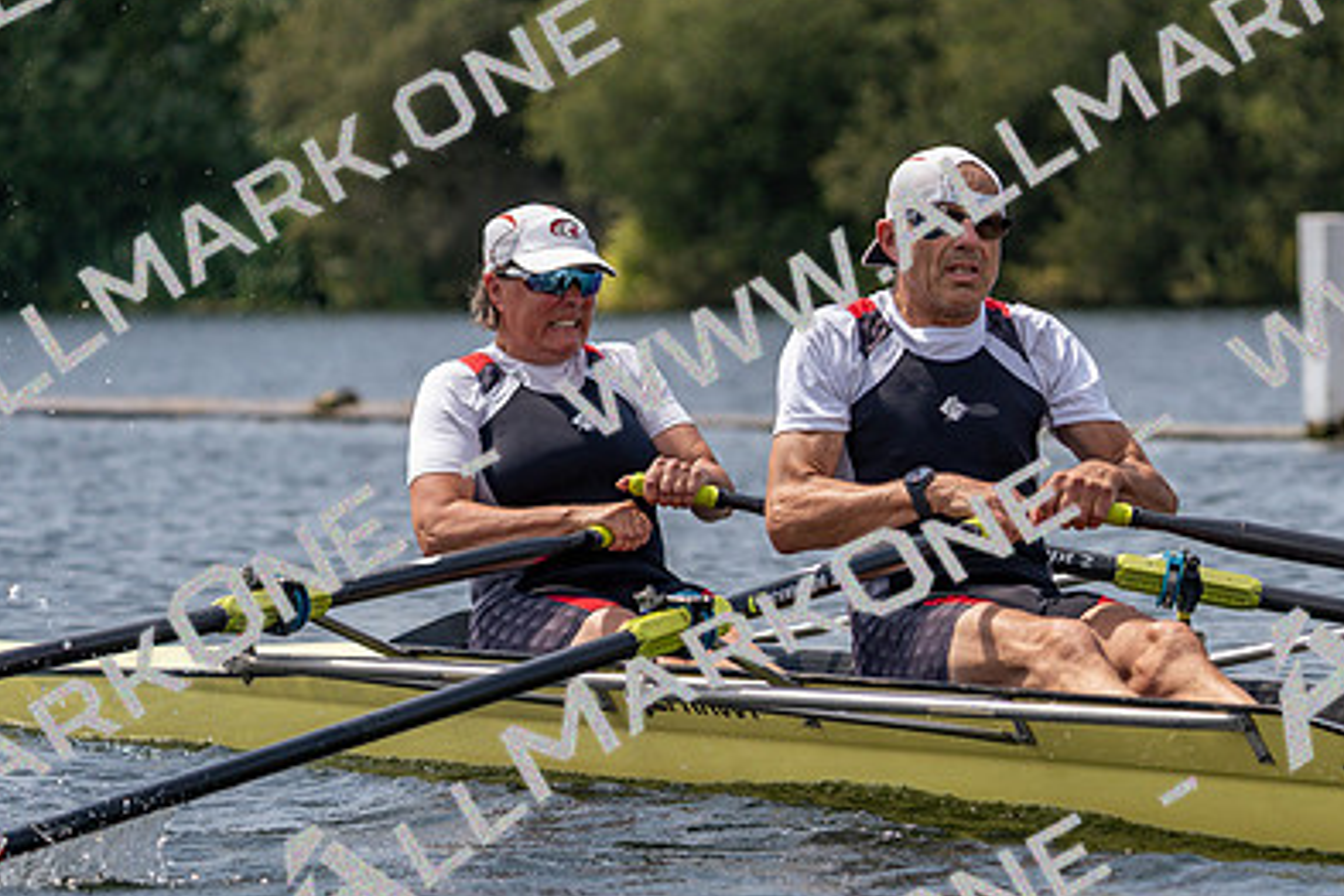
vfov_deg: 4.7
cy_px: 446
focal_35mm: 295
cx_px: 978
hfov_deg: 7.0
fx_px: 11012
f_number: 5.6
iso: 200
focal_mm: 200
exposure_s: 1/1600
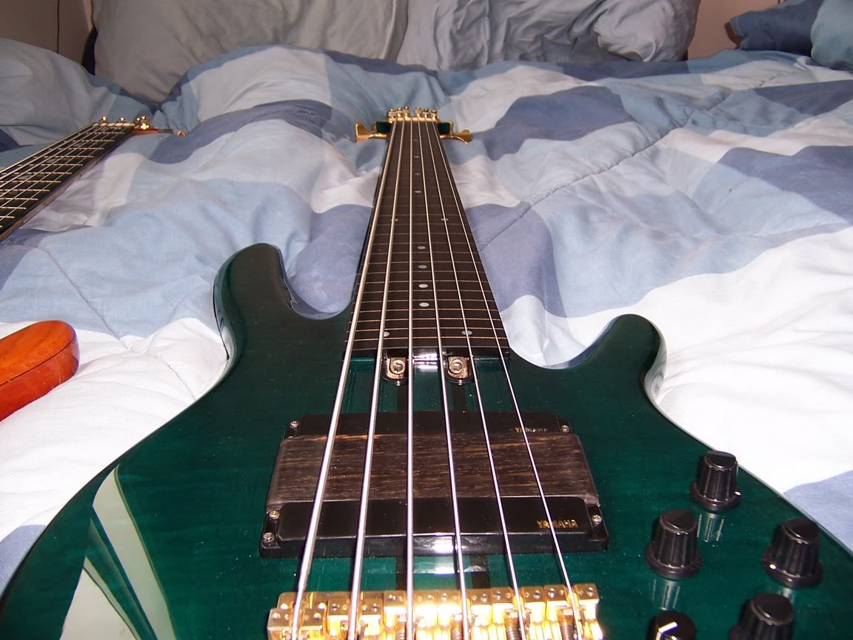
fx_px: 813
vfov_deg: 42.9
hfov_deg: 55.4
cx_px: 426
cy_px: 320
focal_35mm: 33
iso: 80
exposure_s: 1/60
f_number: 2.8
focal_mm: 5.5
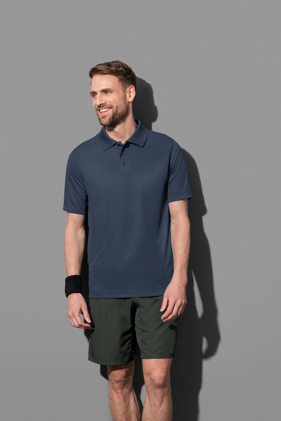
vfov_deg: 20.4
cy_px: 210
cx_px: 140
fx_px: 1170
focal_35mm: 100
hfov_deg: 13.7
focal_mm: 100
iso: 100
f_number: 16
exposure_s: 1/125
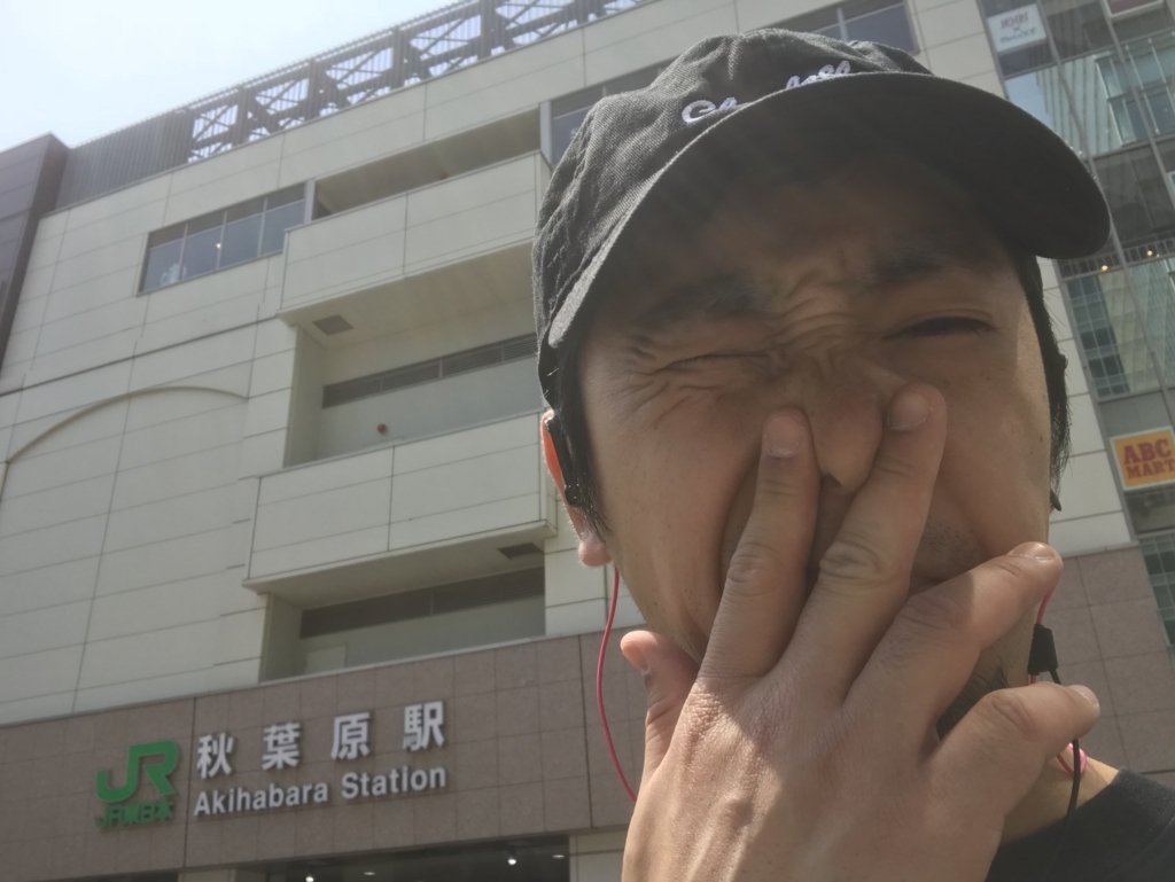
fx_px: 1087
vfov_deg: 44.2
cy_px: 441
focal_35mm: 32
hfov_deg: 56.8
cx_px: 588
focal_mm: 2.87
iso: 25
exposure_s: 1/583
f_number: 2.2
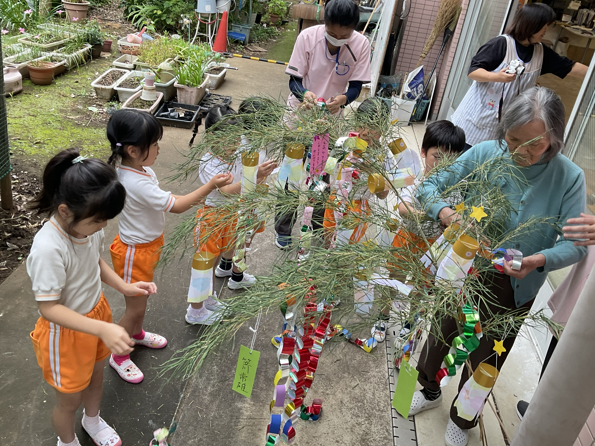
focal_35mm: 33
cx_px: 291
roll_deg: -8.7
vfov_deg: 42.9
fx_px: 567
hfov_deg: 55.3
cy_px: 198
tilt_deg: -26.1
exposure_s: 1/120
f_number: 1.8
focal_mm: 3
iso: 50
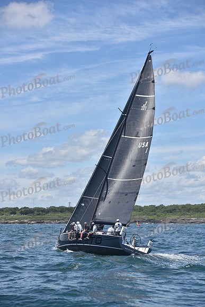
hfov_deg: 19.5
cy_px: 154
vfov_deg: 28.8
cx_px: 102
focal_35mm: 70
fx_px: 598
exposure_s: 1/1000
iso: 200
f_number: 5
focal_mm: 70
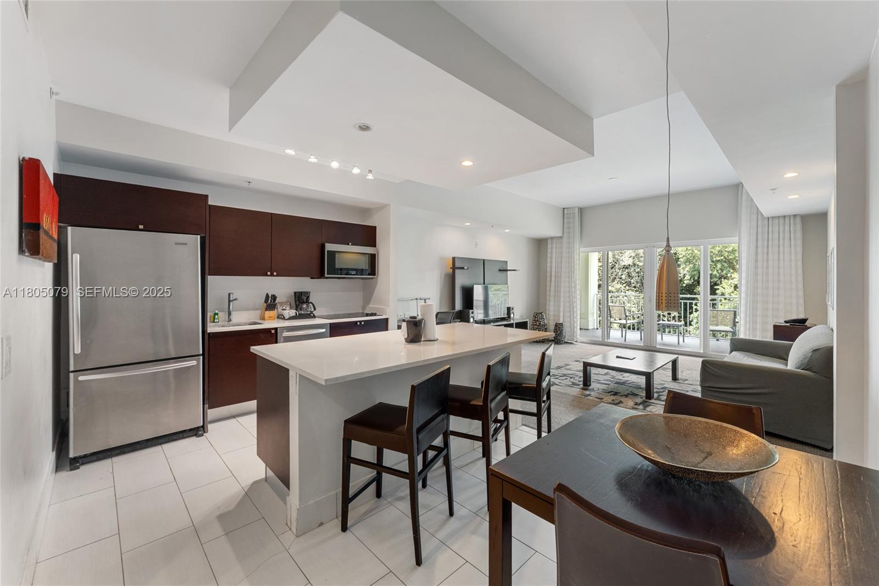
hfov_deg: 104.3
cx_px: 440
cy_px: 293
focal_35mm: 14
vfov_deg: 81.2
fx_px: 342
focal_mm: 14
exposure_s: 1/1.67
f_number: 9
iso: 640
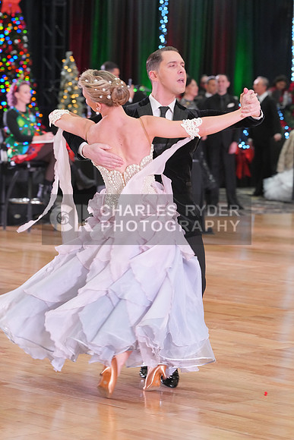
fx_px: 1653
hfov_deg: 10.2
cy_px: 220
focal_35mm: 135
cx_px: 147
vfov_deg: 15.2
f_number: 5.6
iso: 3200
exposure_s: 1/200
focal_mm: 135
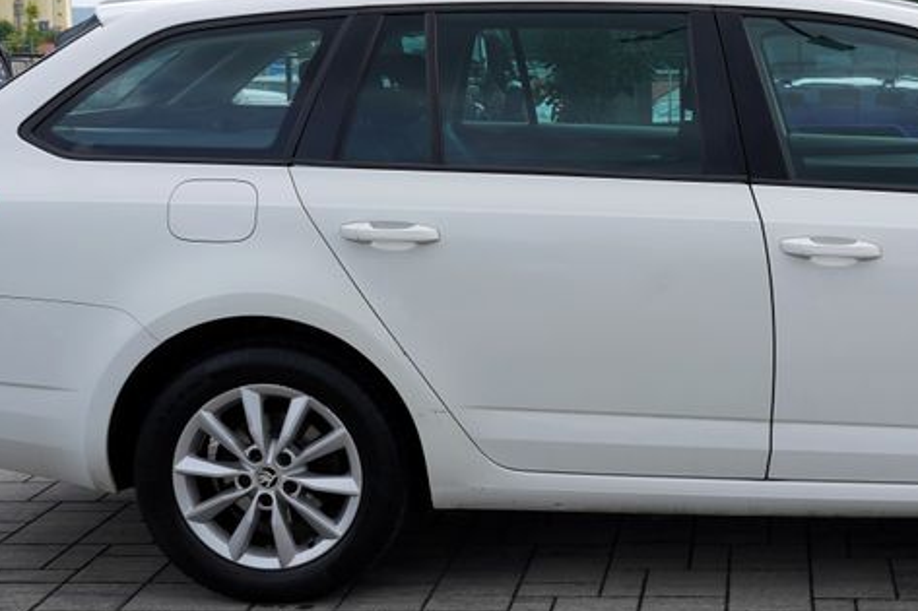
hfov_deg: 29.9
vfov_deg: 20.9
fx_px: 1657
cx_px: 792
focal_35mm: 65
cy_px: 259
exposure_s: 1/250
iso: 100
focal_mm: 30
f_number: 8
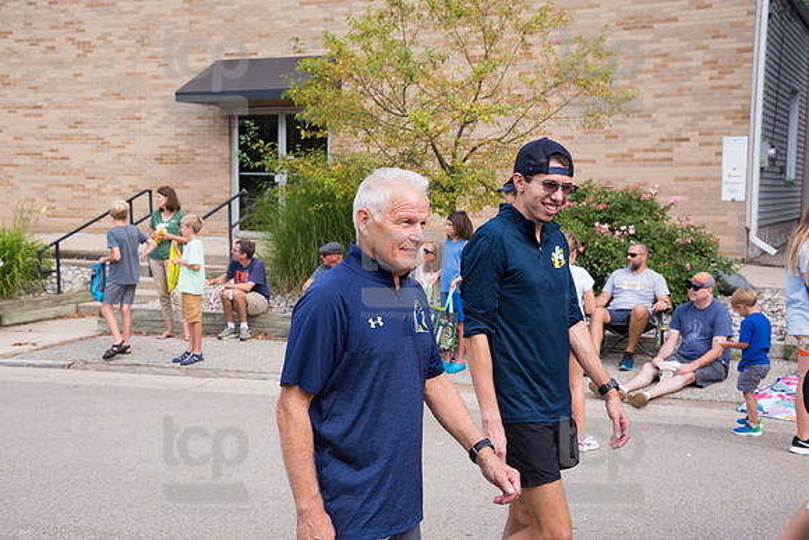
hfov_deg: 39.6
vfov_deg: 27.0
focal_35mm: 50
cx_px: 404
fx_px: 1124
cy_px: 270
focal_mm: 50
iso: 450
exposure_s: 1/500
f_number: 6.3
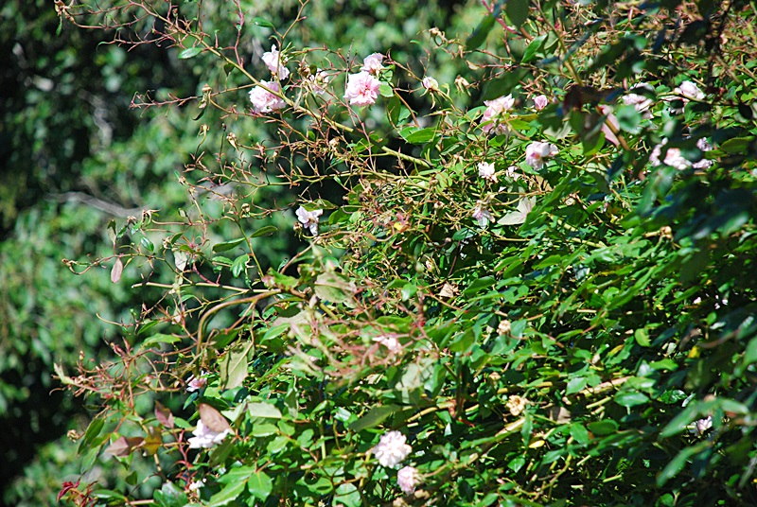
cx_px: 378
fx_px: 4264
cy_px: 254
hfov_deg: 10.1
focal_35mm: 202
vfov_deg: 6.8
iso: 400
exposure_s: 1/1000
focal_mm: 135
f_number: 5.6
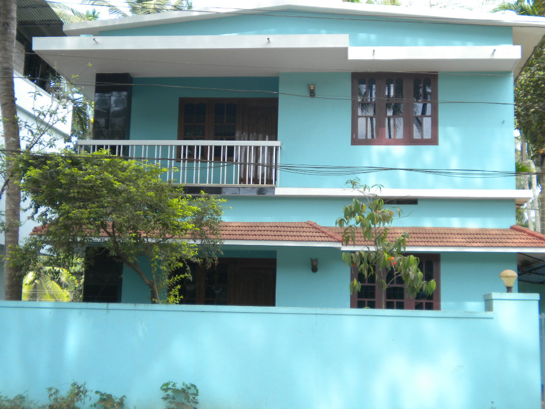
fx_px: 819
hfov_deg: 36.8
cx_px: 272
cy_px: 204
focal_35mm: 52
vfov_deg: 28.0
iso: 113
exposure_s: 1/165
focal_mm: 9.3
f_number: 3.9
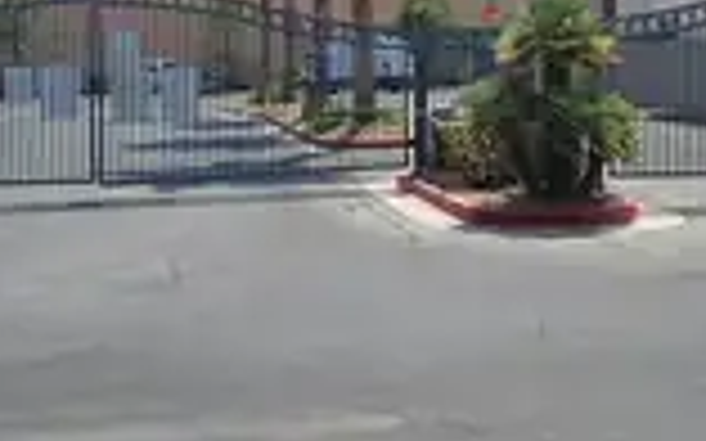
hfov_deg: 29.4
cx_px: 337
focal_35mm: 70
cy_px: 112
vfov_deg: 18.5
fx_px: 1346
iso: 40
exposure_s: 1/2929
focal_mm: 5.4
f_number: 1.8
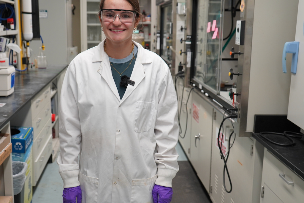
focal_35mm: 45
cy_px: 96
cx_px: 132
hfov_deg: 43.5
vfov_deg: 29.9
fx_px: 380
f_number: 4
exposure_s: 1/160
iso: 640
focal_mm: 36
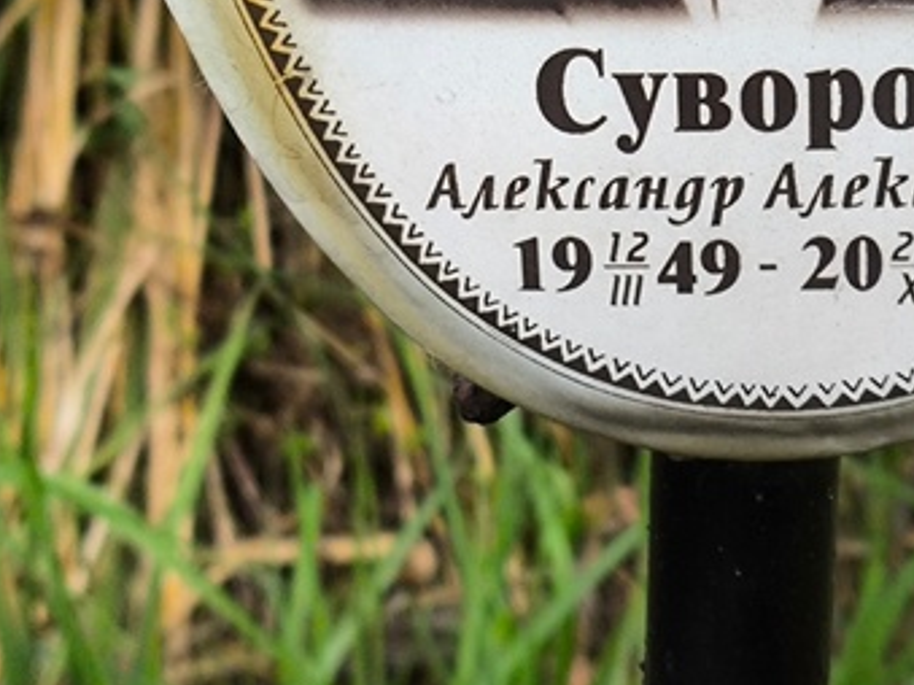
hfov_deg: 16.6
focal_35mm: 118
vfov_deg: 12.5
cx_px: 640
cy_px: 143
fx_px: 3115
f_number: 1.7
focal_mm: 4.71
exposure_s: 1/282
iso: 50
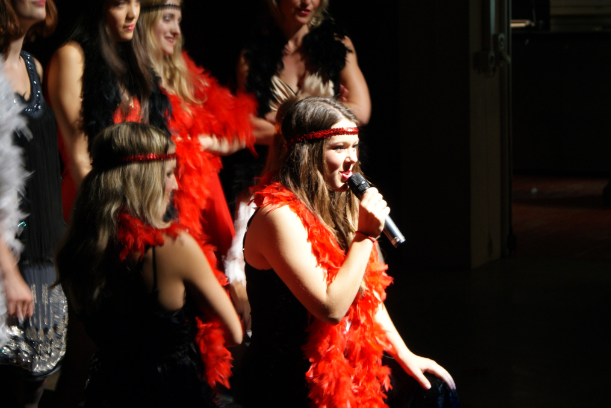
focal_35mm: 106
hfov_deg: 19.3
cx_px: 306
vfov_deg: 12.9
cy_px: 204
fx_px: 1799
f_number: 5.6
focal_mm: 70
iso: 400
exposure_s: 1/8
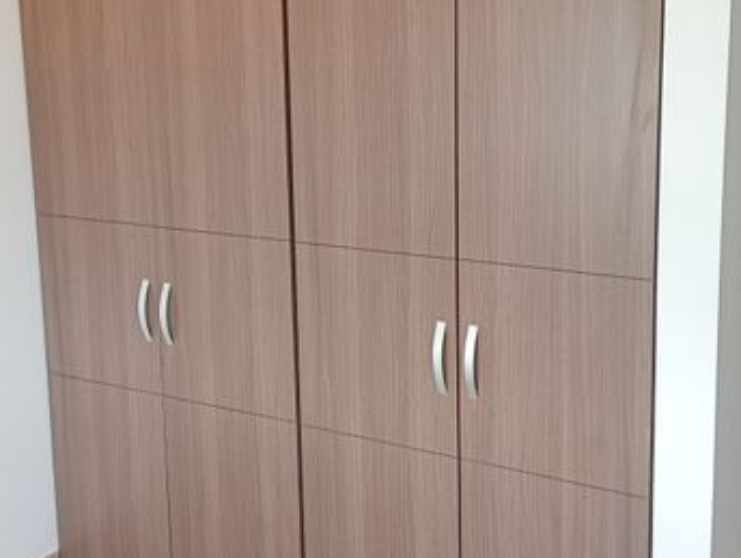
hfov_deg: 35.5
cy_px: 228
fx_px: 1158
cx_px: 345
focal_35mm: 54
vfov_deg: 27.1
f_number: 1.8
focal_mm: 3.98
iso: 103
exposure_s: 1/60
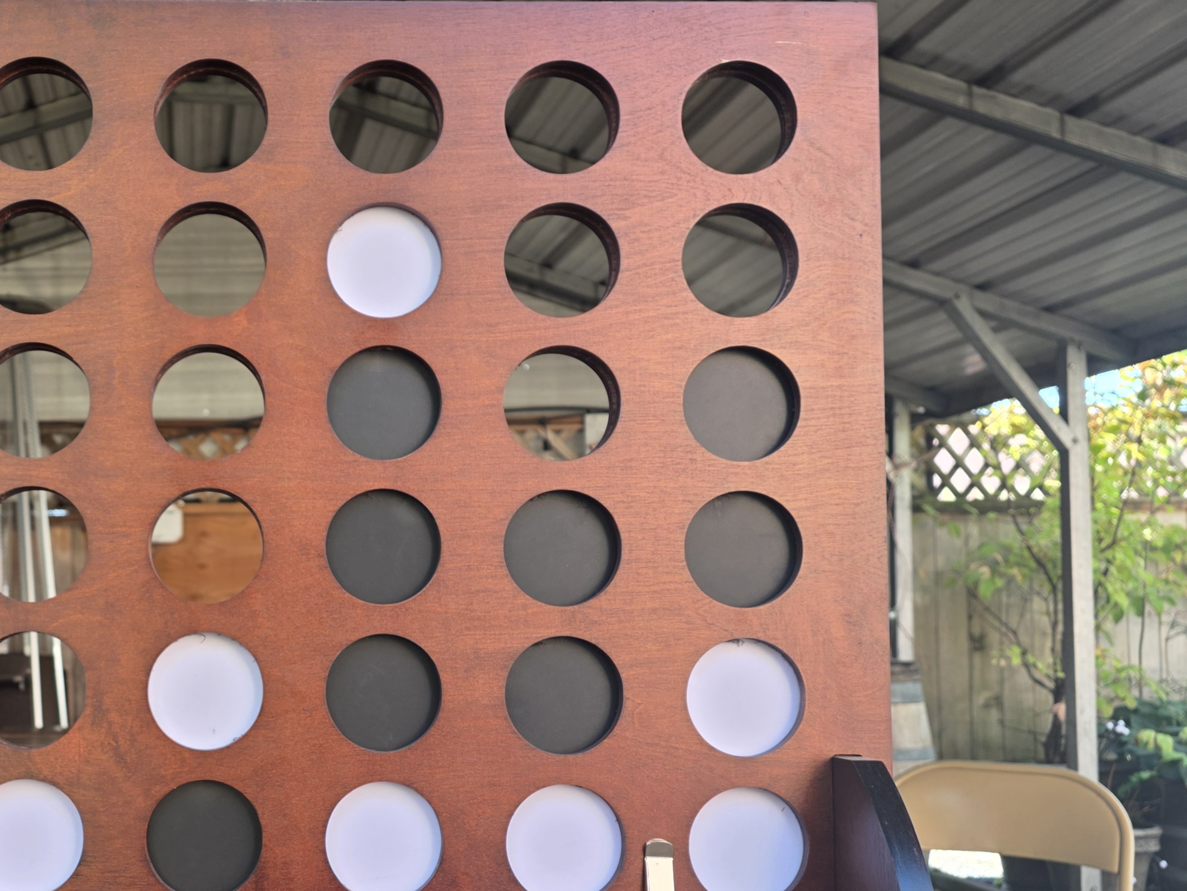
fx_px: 1440
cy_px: 540
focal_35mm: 42
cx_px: 213
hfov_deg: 42.5
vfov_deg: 34.2
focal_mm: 6.3
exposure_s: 1/180
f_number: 1.7
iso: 100
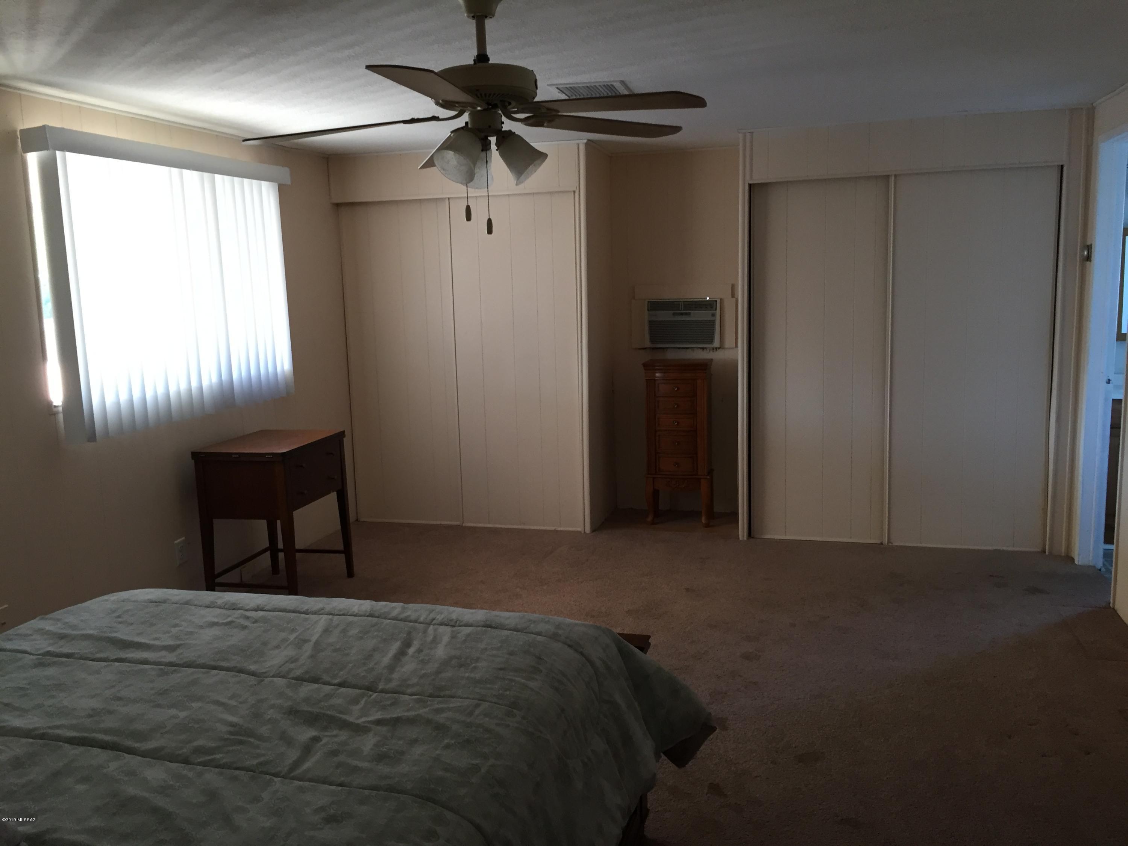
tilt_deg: -7.7
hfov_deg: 61.7
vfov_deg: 48.2
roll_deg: +1.1
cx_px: 564
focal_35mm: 29
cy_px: 423
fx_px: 945
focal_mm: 4.15
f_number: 2.2
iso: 80
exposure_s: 1/30
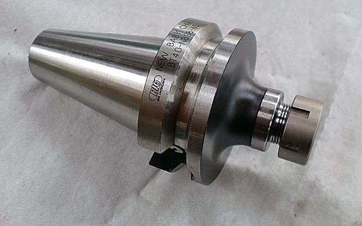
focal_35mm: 38
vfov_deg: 33.6
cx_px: 185
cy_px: 105
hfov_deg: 51.5
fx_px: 375
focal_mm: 6.3
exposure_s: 1/60
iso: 250
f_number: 3.1
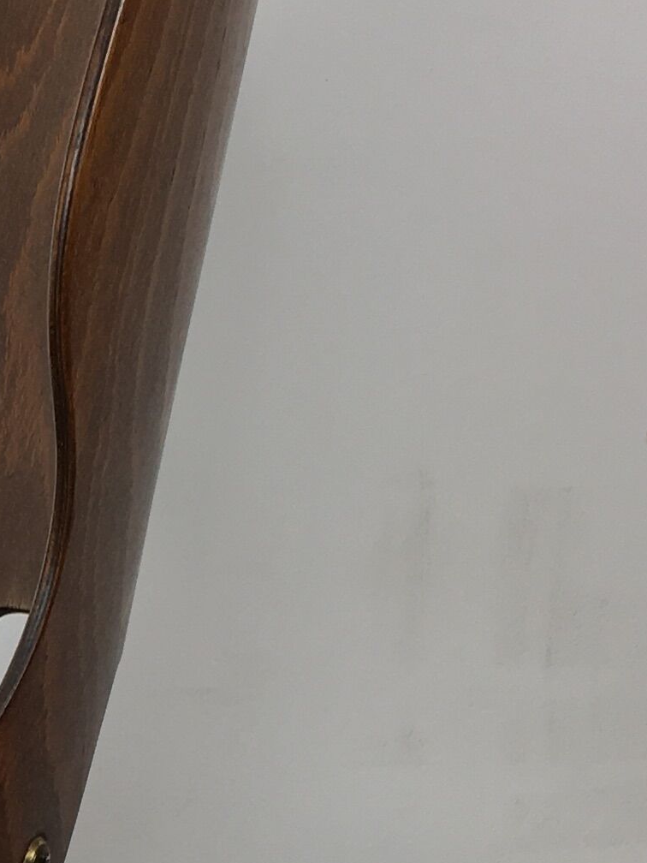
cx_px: -436
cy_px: 917
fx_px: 2891
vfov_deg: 16.5
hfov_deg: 12.0
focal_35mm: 116
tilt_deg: -13.1
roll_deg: +2.5
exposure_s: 1/50
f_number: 2.2
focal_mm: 4.15
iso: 25
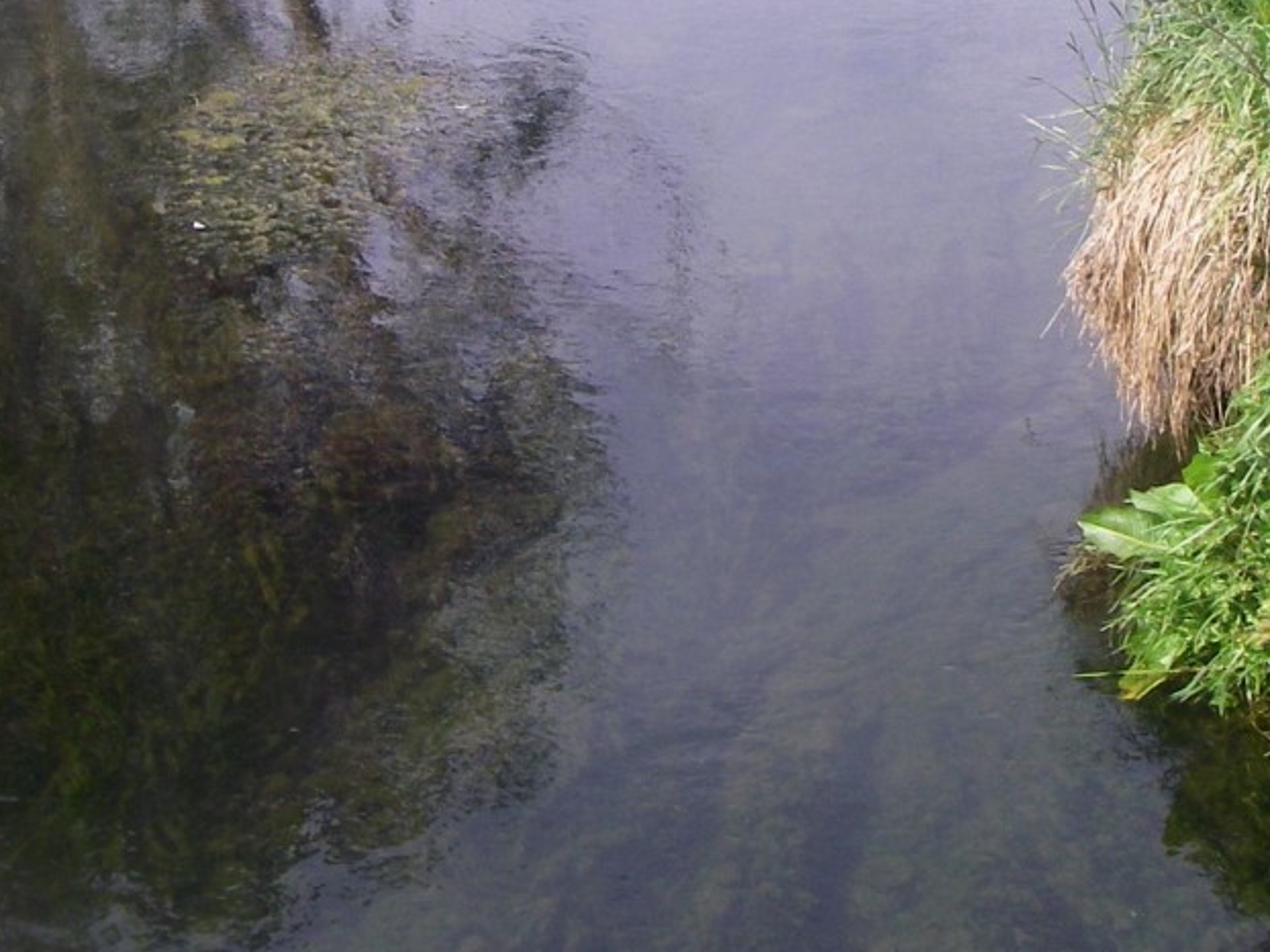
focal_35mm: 88
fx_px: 3227
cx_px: 625
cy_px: 143
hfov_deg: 22.3
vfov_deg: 16.6
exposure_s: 1/100
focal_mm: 6.3
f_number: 6.6
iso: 64
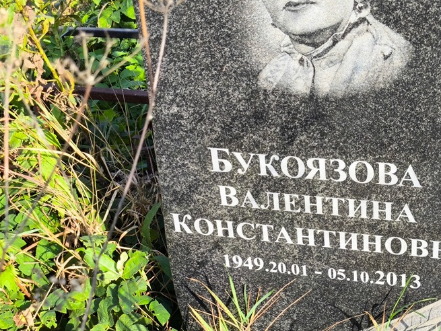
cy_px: 190
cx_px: 262
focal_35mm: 61
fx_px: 778
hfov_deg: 31.6
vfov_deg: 24.0
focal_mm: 4.71
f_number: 1.7
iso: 50
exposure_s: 1/373
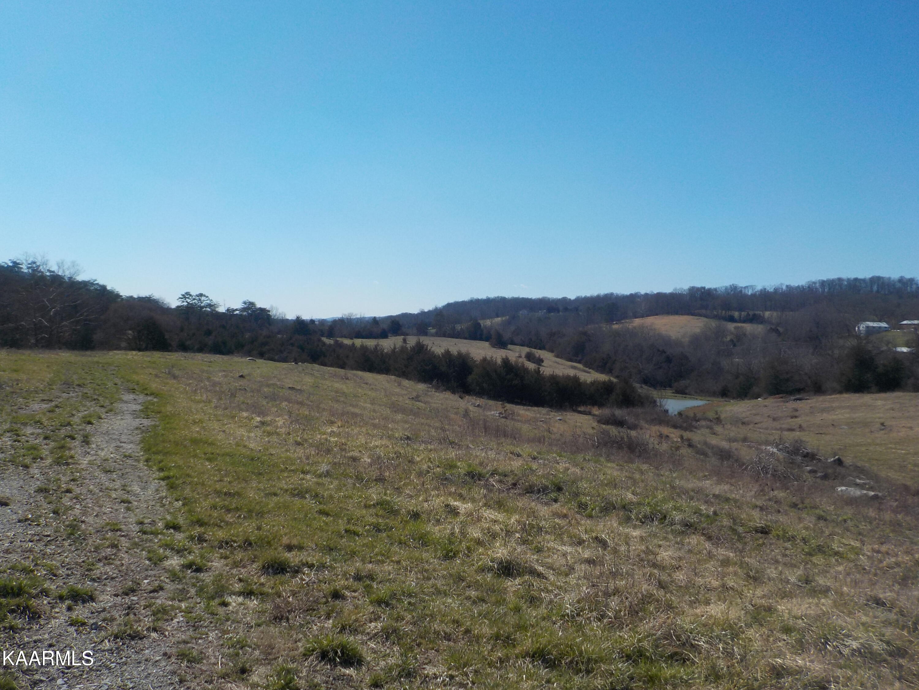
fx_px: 796
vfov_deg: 46.8
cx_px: 460
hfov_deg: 60.0
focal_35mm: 30
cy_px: 345
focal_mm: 4.1
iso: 125
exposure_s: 1/500
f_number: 6.6
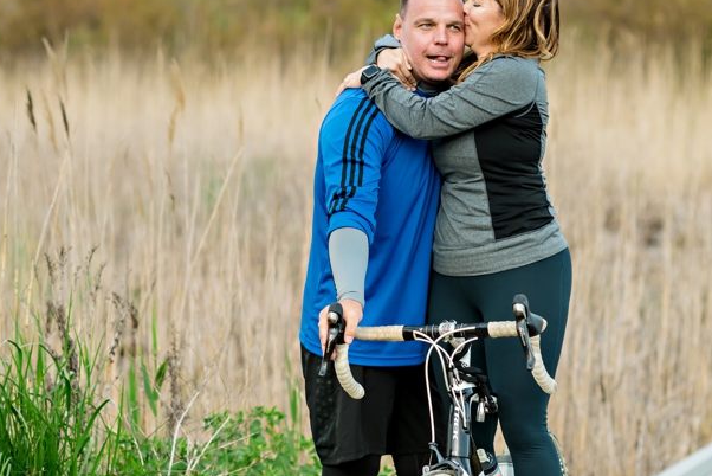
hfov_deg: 16.1
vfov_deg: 10.8
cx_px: 363
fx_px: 2513
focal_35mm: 127
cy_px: 229
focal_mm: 85
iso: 800
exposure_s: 1/2000
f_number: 2.8
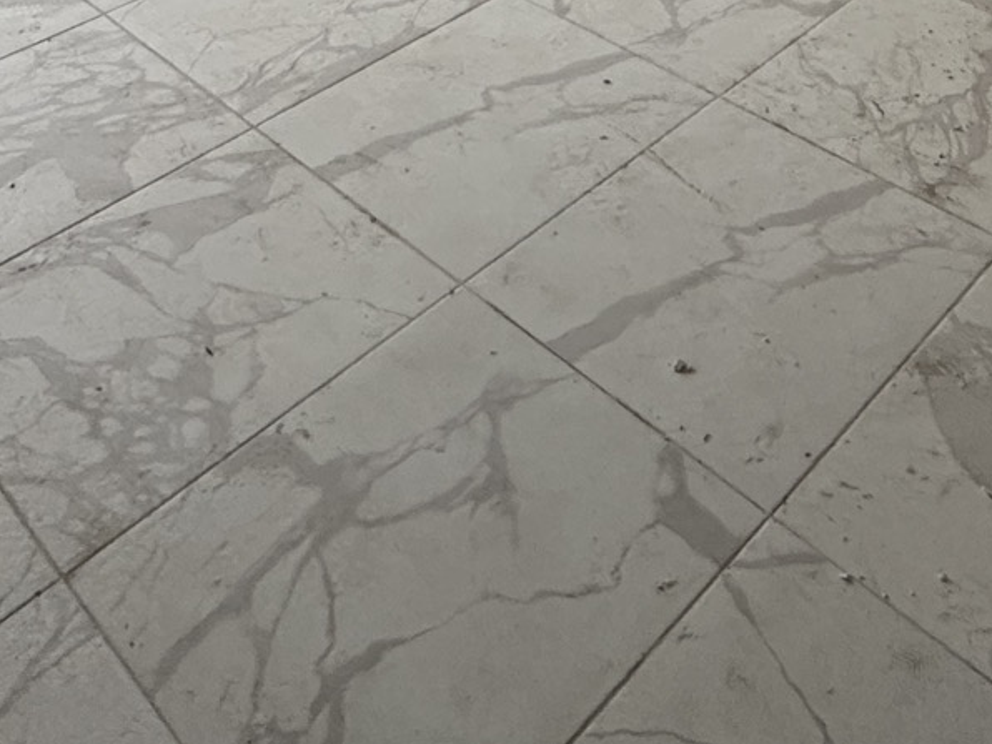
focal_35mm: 47
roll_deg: +1.8
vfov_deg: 22.6
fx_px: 1347
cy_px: -486
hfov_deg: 39.7
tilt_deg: -10.2
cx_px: 706
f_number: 2.2
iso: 250
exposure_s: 1/99
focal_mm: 2.22
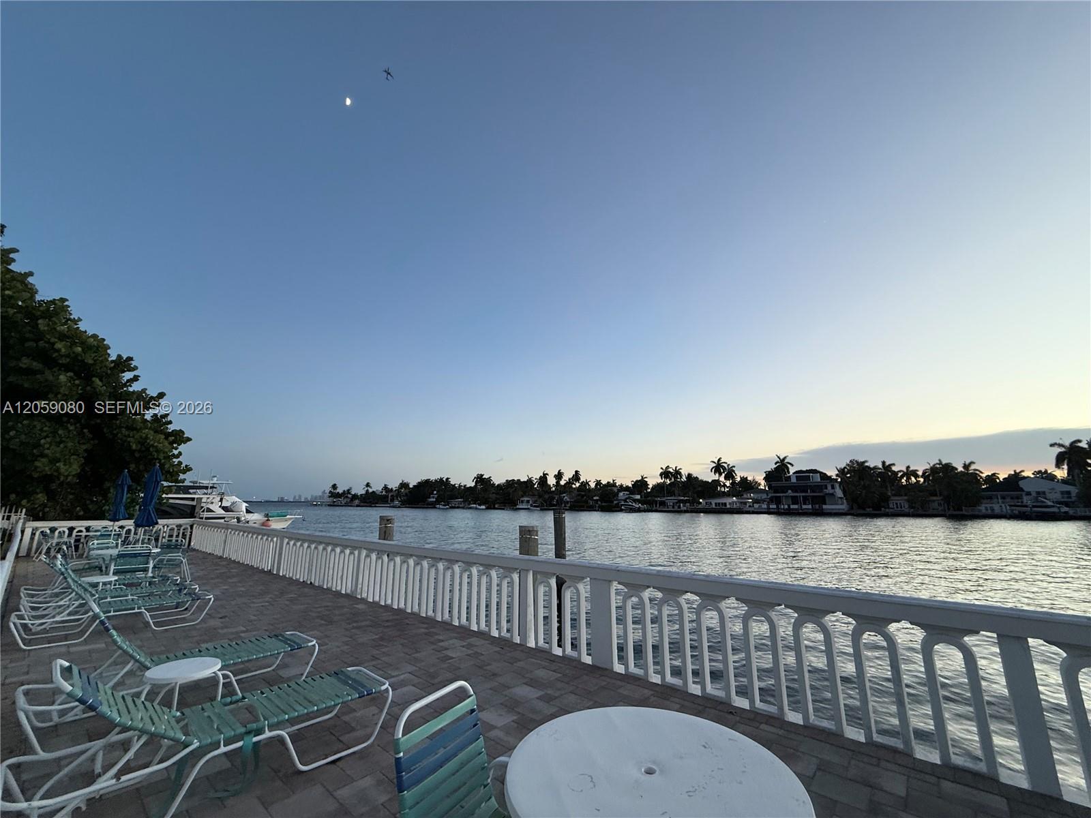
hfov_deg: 102.1
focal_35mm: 14
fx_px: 441
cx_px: 546
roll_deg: -0.1
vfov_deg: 85.7
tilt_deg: +11.3
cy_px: 409
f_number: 2.2
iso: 160
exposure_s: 1/99
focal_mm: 2.22
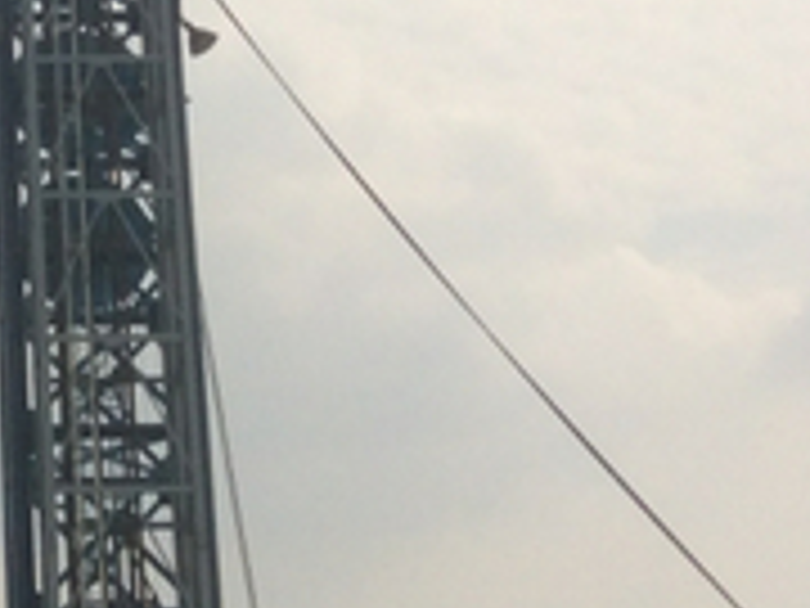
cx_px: -218
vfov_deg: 11.2
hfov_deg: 14.8
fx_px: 2995
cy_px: -225
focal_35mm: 128
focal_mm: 3.3
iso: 32
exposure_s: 1/3584
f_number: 2.4
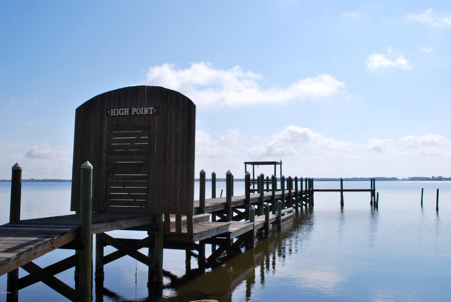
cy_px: 151
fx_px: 489
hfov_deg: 49.5
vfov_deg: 34.3
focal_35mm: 39
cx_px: 226
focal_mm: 26
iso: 100
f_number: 10
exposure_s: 1/400
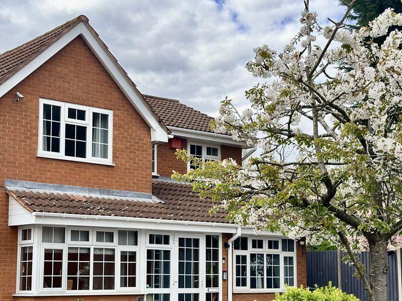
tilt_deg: +7.1
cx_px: 211
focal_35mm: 68
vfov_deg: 21.6
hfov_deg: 28.6
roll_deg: +0.6
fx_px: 790
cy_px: 182
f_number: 1.78
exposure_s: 1/2915
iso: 80
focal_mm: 6.76
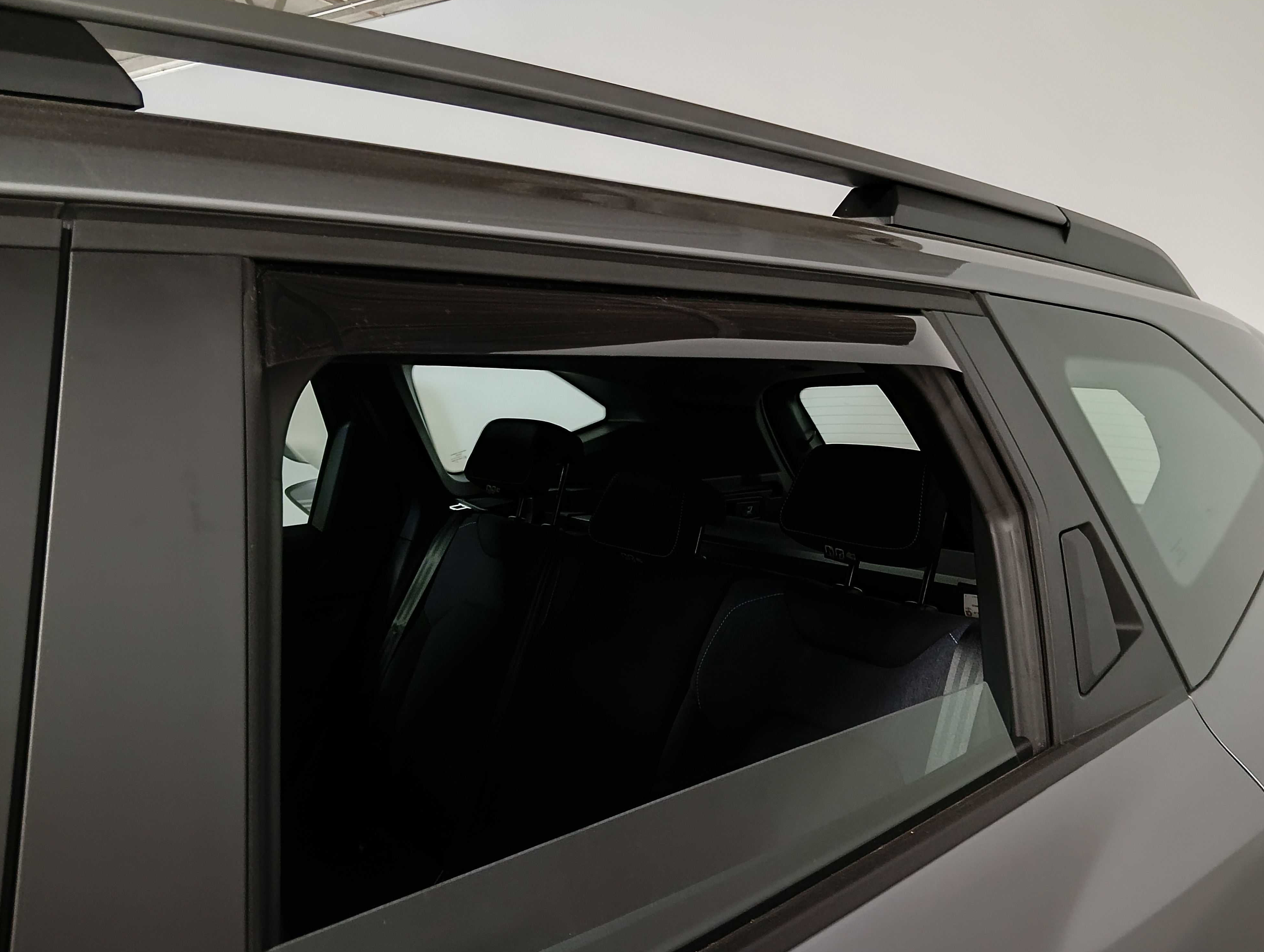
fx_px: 987
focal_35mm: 27
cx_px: 608
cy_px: 485
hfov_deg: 65.2
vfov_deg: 51.5
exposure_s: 1/14.3
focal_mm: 4.05
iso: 1600
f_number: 1.8
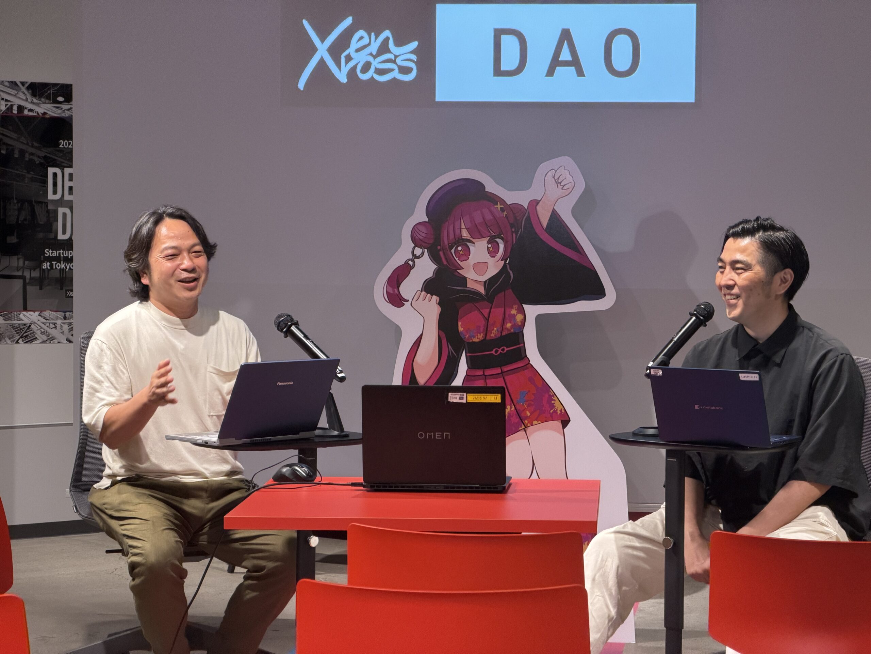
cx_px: 436
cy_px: 327
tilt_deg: -3.3
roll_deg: -0.2
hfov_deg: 19.6
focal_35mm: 100
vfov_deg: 14.8
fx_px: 2516
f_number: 2.8
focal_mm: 16.89
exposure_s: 1/96
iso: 500
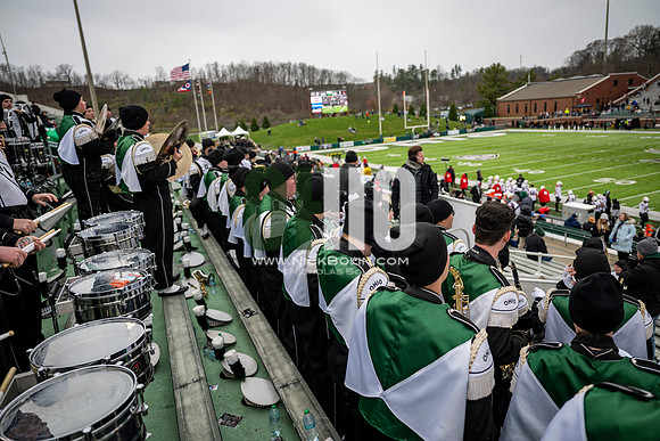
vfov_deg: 53.2
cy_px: 220
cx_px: 330
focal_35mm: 24
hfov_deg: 73.7
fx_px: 440
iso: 160
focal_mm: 24
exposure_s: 1/500
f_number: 2.8
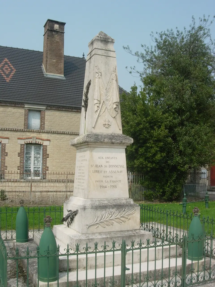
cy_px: 144
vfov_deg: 49.0
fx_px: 315
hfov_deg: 37.7
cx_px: 108
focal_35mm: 38
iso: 79
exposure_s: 1/837
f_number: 4.8
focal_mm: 7.8
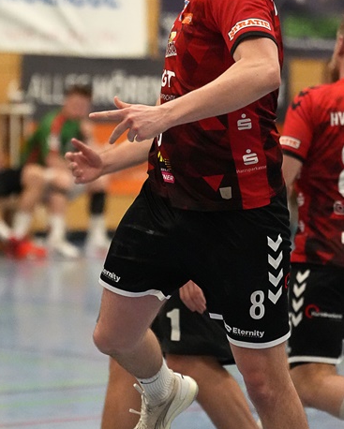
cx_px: 105
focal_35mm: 258
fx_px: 3280
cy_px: 155
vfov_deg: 7.5
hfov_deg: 6.0
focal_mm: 140
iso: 12800
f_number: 2.8
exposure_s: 1/1250
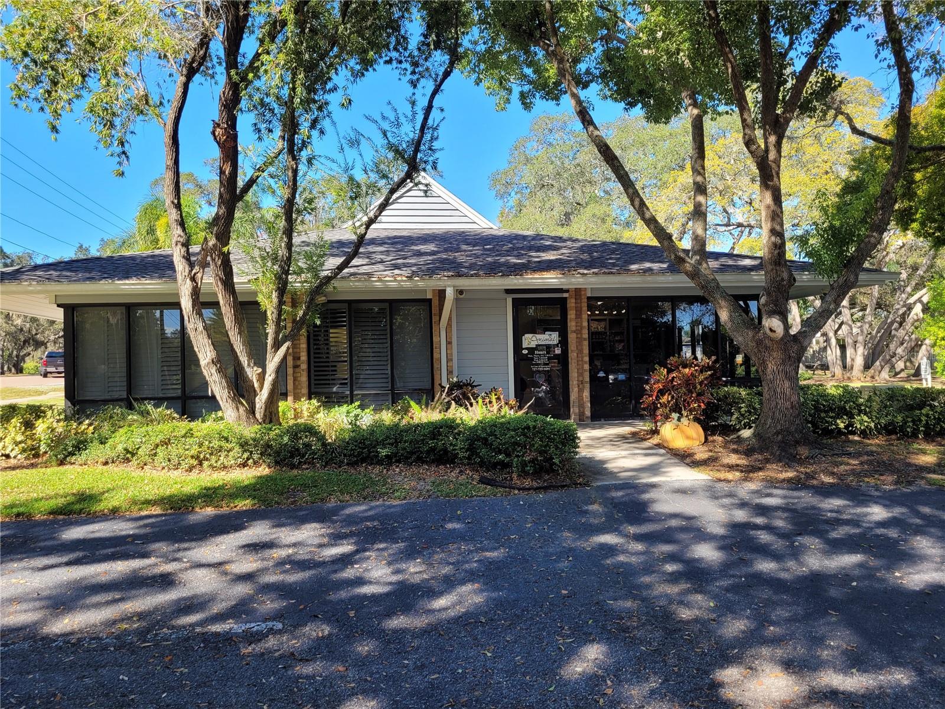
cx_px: 472
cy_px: 354
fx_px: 710
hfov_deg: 67.3
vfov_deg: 53.1
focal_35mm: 26
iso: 40
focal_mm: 5.4
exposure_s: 1/525
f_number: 1.8
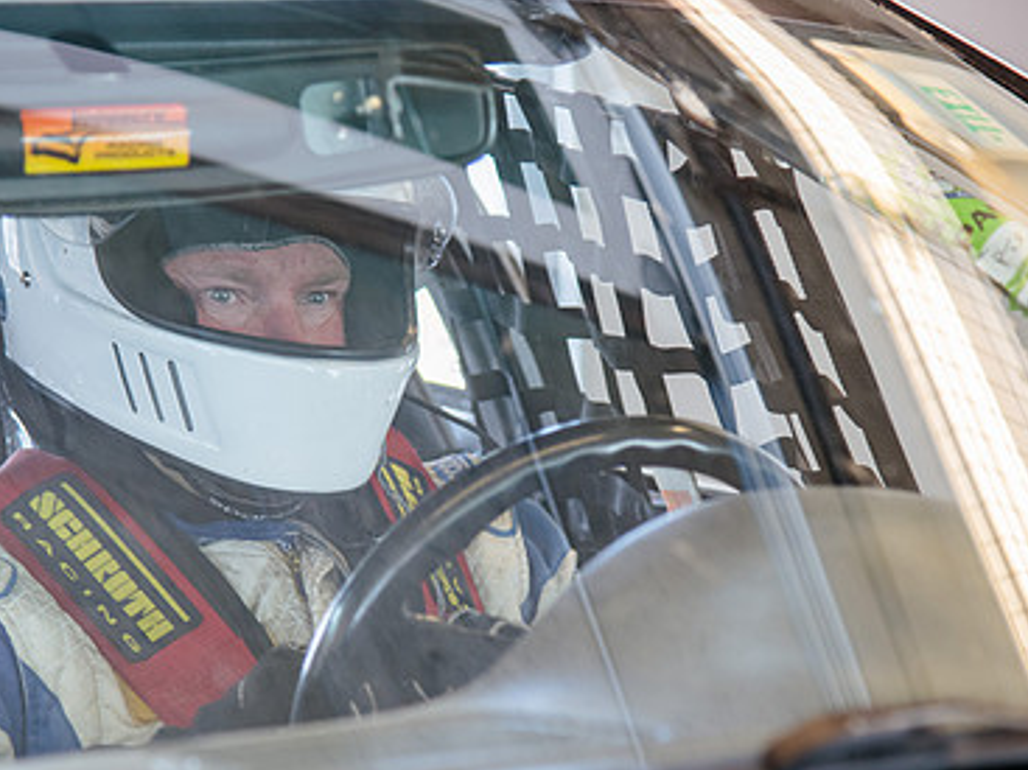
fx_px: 4423
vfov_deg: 9.9
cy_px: 494
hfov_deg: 13.3
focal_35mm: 149
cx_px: 451
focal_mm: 98
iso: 640
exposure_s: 1/100
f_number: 4
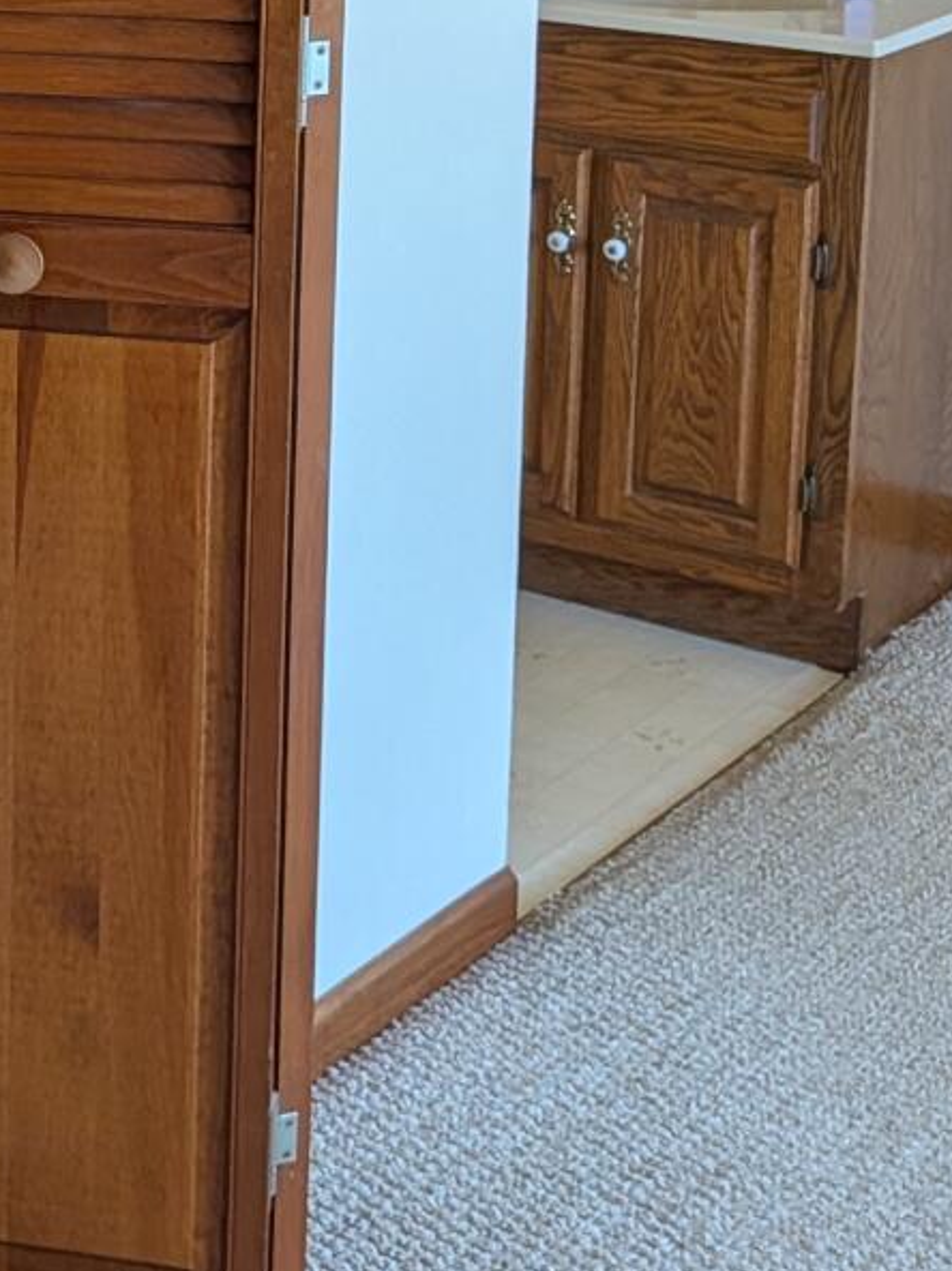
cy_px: -103
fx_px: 2973
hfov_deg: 16.7
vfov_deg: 22.8
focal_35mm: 81
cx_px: -440
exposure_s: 1/60
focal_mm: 4.53
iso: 230
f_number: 1.7
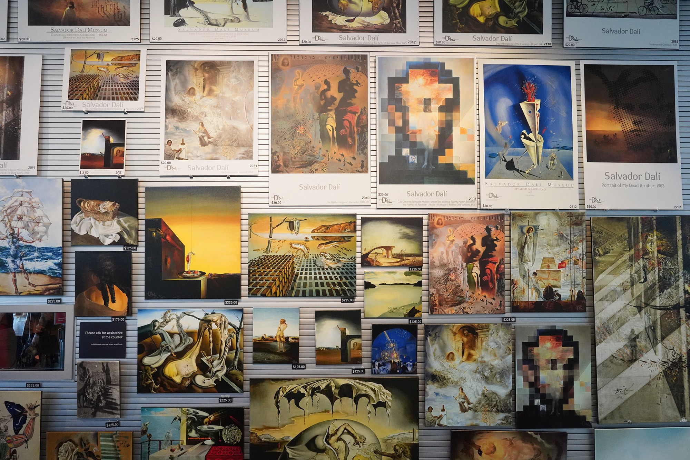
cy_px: 230
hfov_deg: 65.5
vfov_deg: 46.4
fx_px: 537
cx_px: 345
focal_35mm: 28
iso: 6400
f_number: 10
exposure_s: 1/100
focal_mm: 28
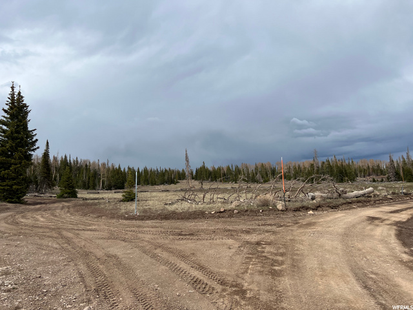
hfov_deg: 67.3
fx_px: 310
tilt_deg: +7.3
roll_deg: +3.3
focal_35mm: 26
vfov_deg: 53.1
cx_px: 206
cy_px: 155
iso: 50
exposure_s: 1/4115
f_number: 1.5
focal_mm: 5.7
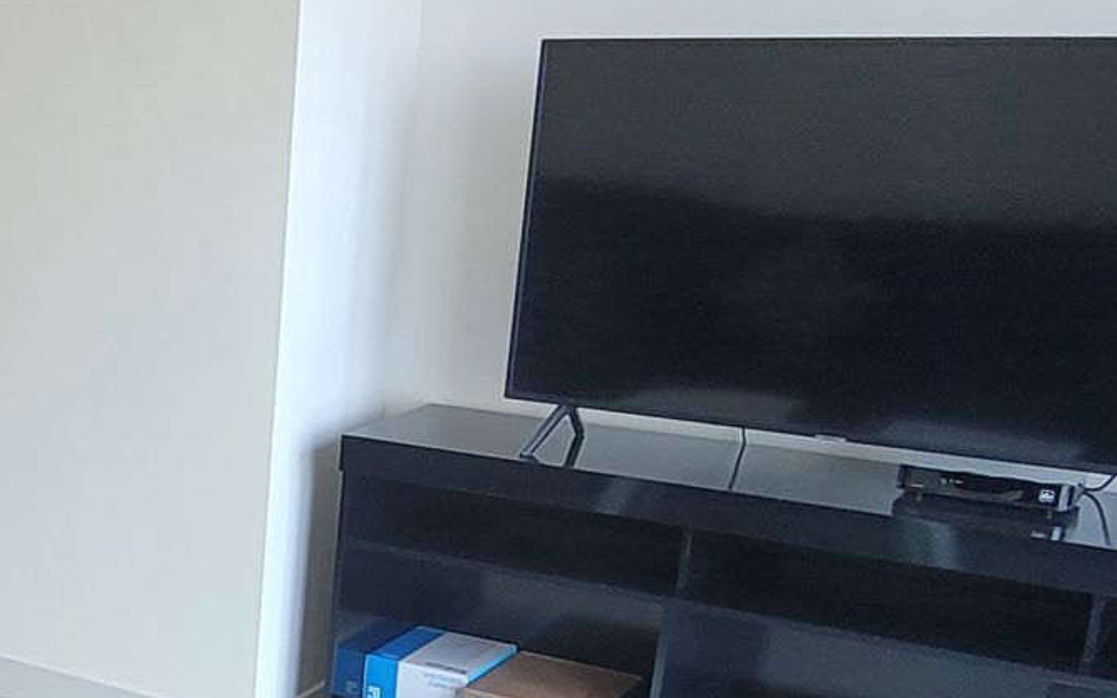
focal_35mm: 53
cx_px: -151
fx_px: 1613
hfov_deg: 32.8
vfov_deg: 23.8
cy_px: 607
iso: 125
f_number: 2.2
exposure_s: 1/50
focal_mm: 2.2
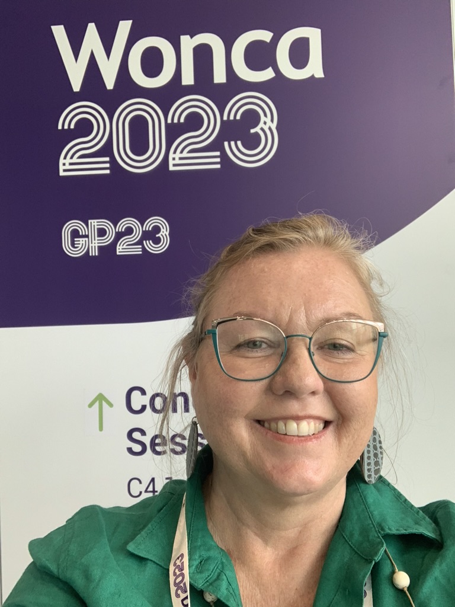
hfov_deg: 44.2
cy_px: 304
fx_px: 561
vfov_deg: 56.8
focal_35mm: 32
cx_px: 228
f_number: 2.2
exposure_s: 1/120
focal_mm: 2.87
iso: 64
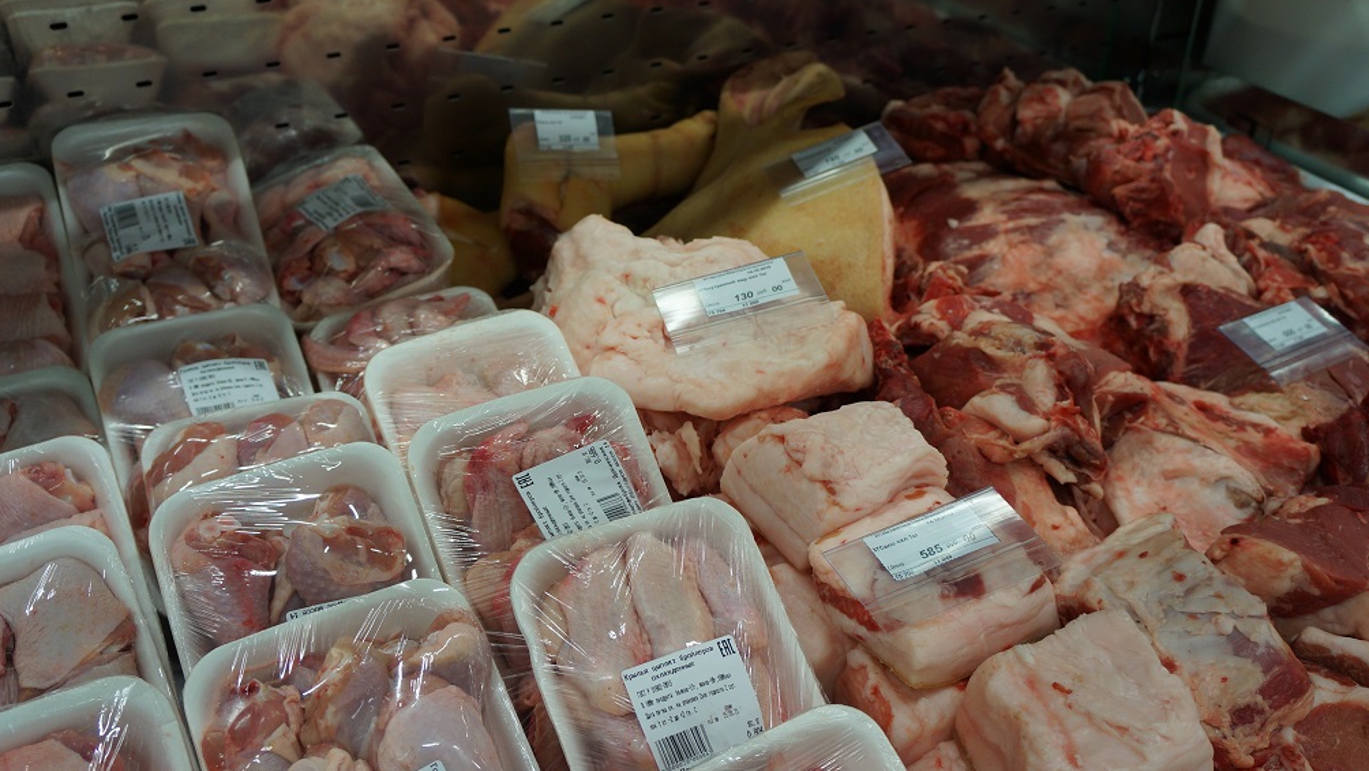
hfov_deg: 61.0
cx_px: 690
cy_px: 379
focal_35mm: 32
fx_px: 1162
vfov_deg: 36.7
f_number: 4
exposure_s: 1/160
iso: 320
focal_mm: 20
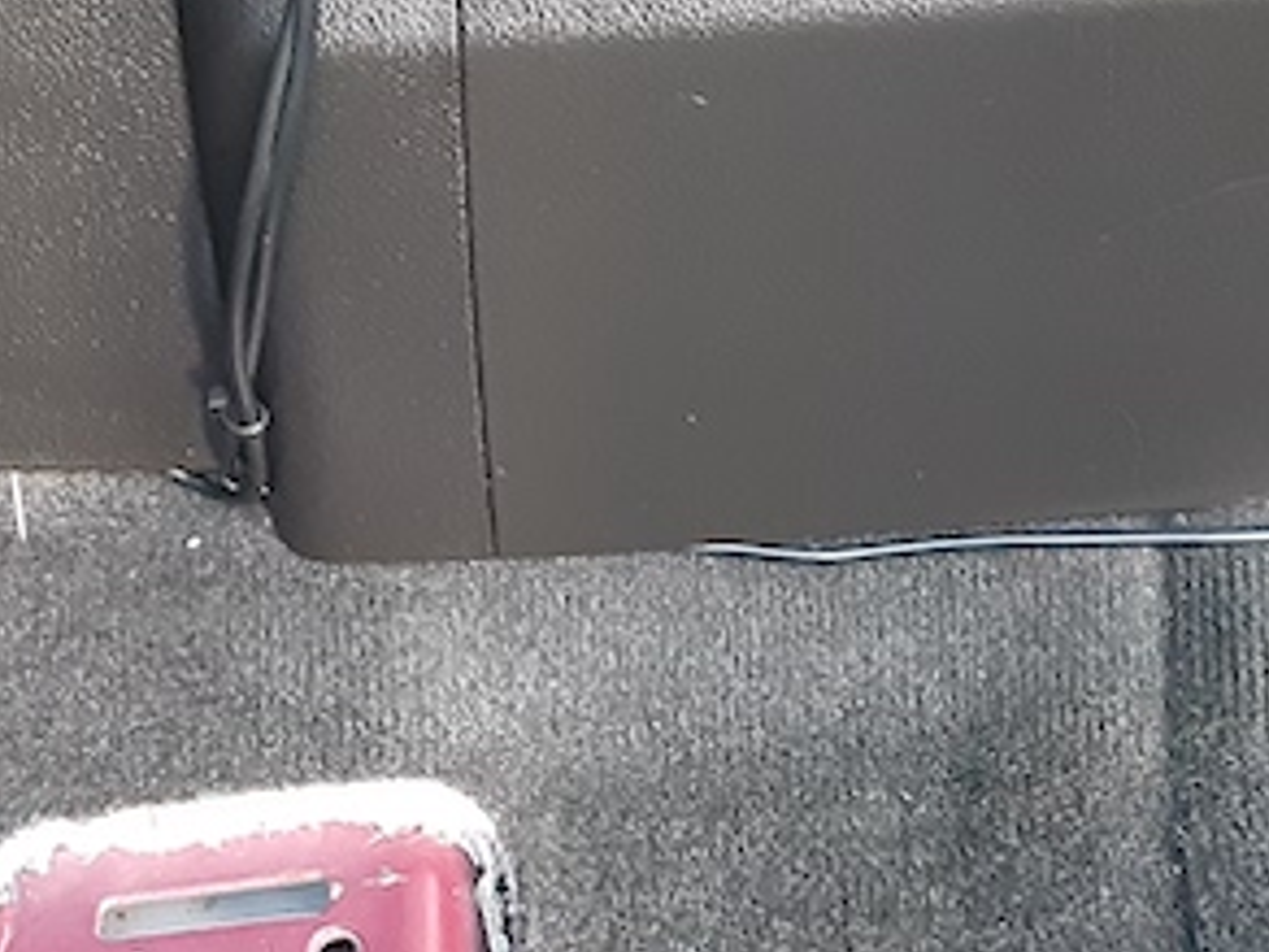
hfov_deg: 26.1
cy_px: 769
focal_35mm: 74
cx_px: 926
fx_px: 2713
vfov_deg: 19.7
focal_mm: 2.91
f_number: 1.9
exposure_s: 1/24
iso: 320
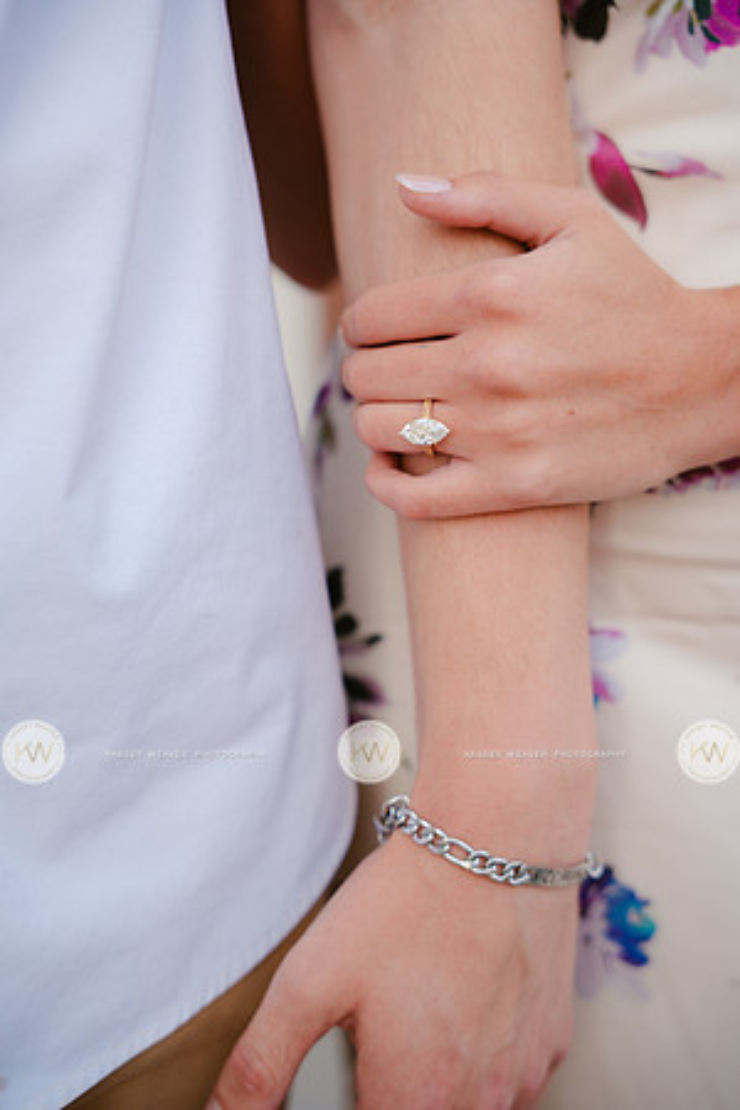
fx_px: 1646
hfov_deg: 25.3
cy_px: 555
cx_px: 370
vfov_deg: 37.3
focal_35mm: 53
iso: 250
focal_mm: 53.4
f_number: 2.8
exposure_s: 1/250
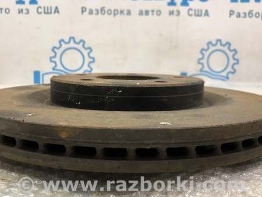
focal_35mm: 28
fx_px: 212
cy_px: 98
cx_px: 131
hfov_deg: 63.4
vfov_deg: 49.8
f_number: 1.8
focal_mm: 4
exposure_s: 1/20
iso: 32
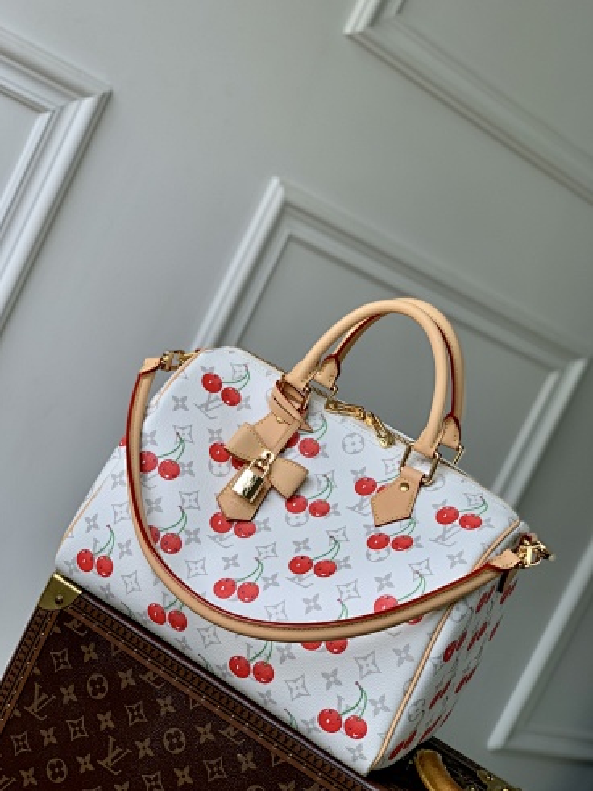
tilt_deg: -4.9
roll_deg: -25.9
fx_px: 1211
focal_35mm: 53
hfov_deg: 27.5
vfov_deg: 36.2
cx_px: 296
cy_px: 400
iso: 16
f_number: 2.4
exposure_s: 1/204
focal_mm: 6
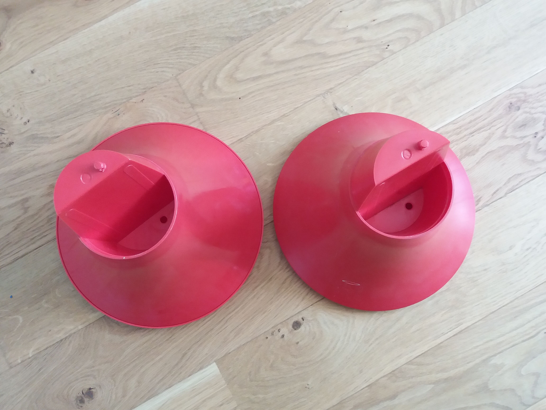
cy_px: 205
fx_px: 442
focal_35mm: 28
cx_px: 273
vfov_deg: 49.7
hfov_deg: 63.4
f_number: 1.9
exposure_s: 1/17
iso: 200
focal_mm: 3.7
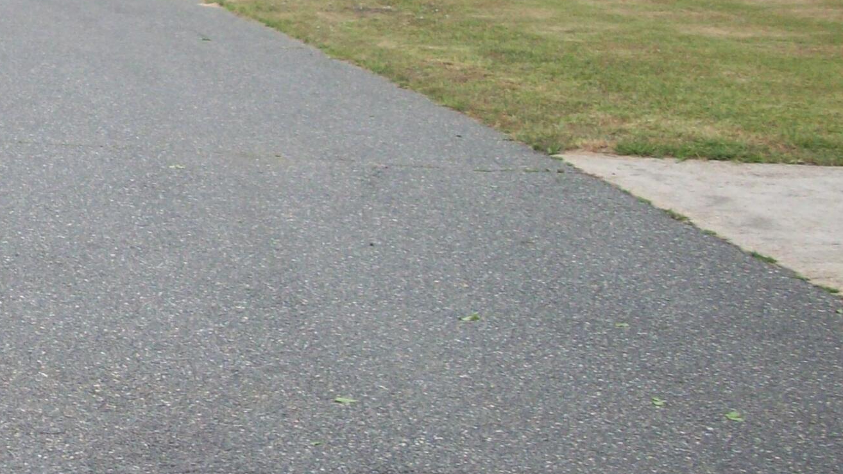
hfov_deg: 21.9
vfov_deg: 13.1
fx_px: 2056
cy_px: 179
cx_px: -93
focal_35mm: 92
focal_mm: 6.2
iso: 80
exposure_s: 1/265
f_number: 5.6
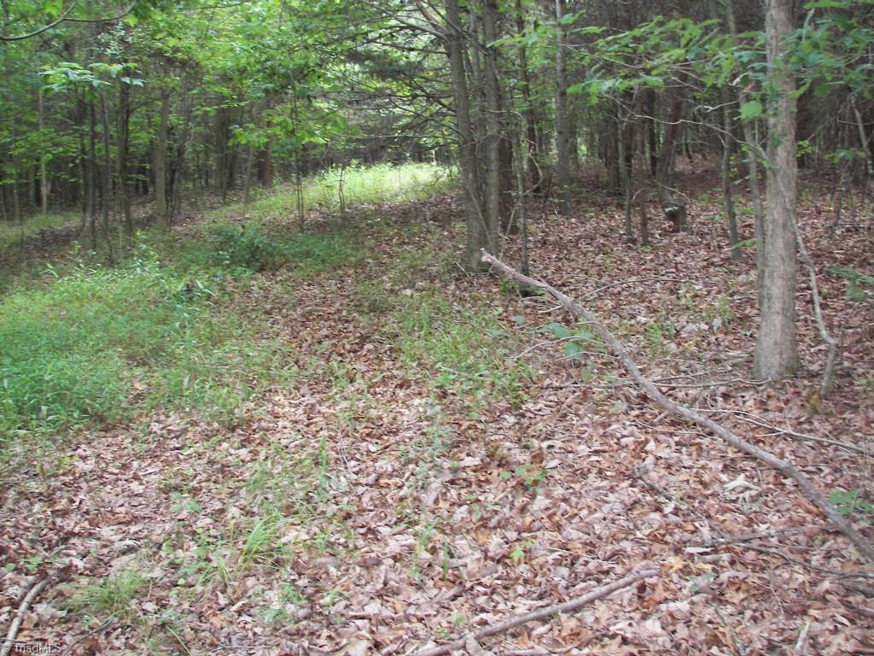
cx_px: 437
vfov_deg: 39.7
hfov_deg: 51.4
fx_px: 909
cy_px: 328
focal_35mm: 36
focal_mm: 6
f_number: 2.8
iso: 100
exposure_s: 1/30
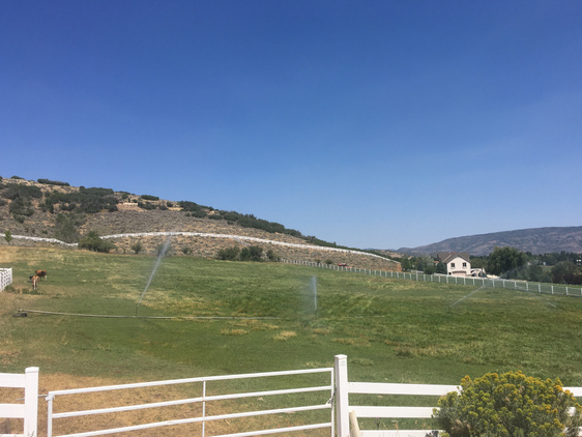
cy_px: 240
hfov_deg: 55.2
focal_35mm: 33
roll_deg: +2.8
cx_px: 321
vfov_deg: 42.9
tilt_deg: +4.2
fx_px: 555
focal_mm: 4.15
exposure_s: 1/2024
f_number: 2.2
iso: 25
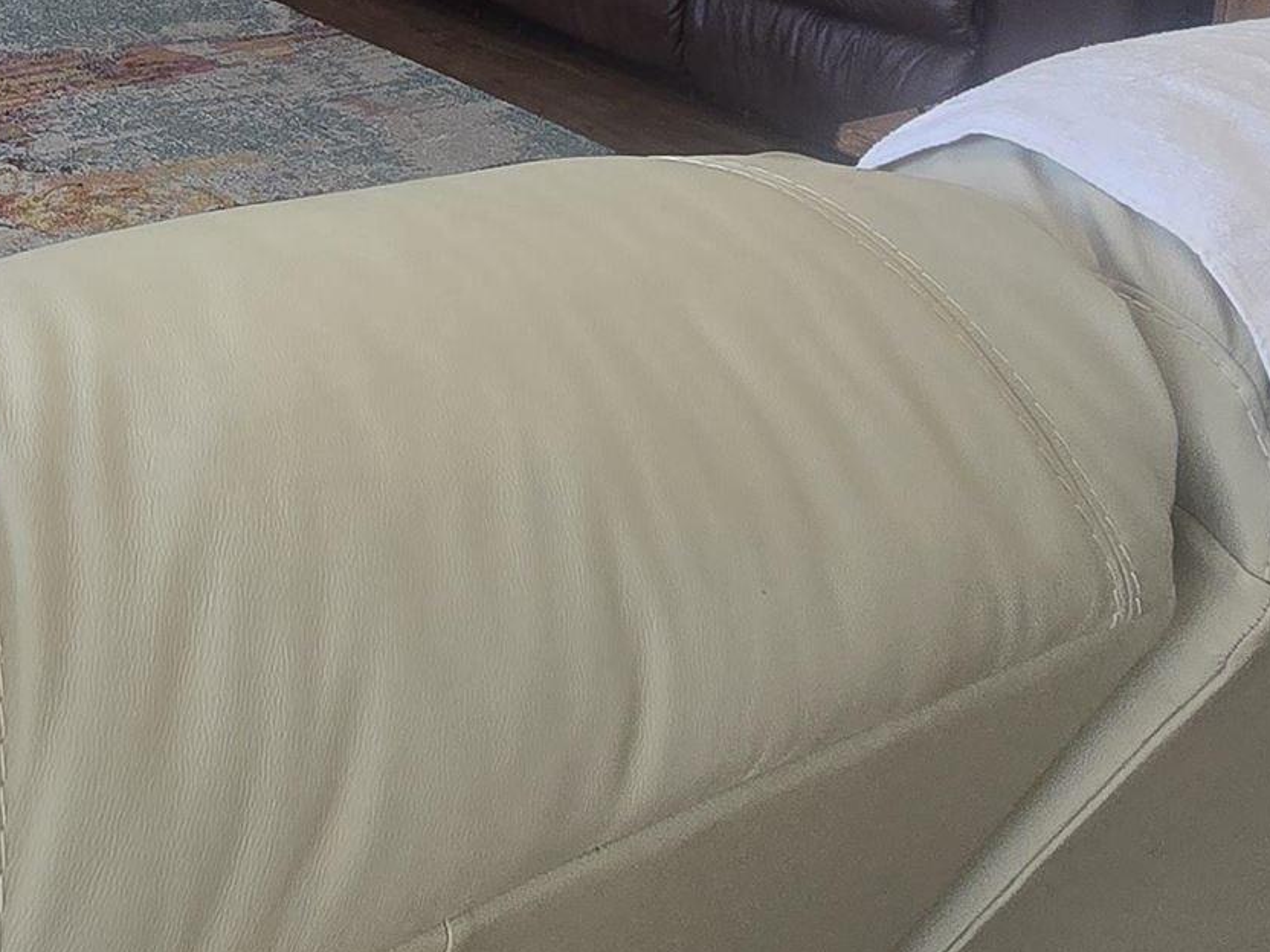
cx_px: -17
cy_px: -177
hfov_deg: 35.6
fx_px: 1761
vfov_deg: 26.9
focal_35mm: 48
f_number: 2.2
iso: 64
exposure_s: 1/120
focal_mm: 2.2
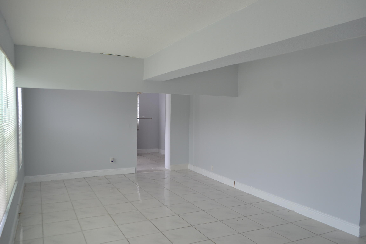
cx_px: 183
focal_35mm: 27
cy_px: 122
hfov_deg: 67.4
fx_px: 274
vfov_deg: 47.9
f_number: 5.6
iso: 320
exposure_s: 1/125
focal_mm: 18
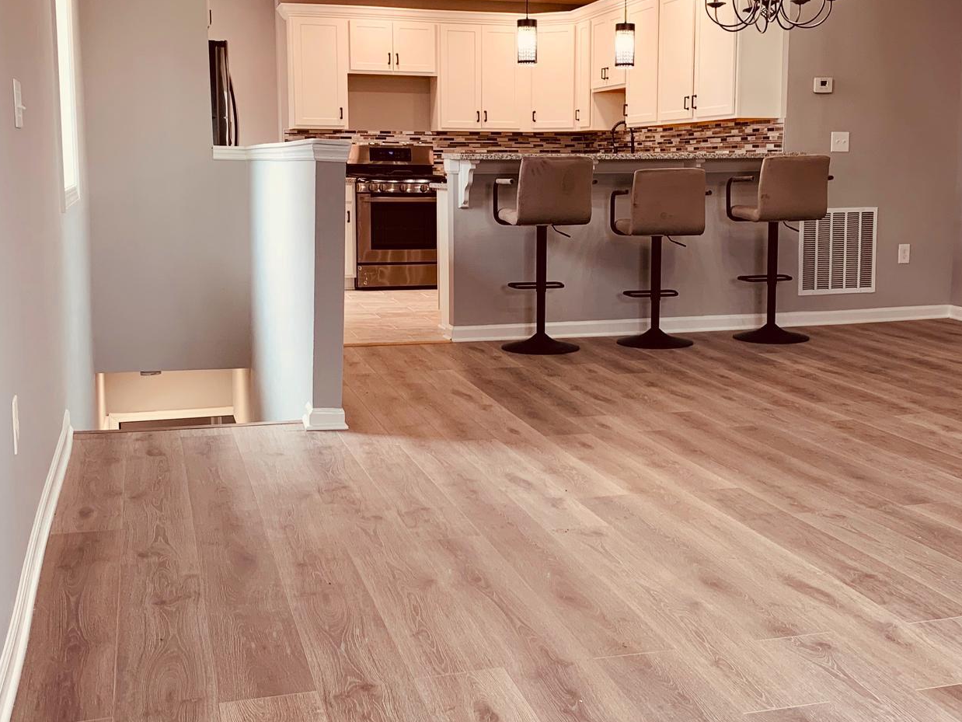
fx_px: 1195
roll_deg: -1.8
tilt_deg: -6.0
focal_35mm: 43
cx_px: 518
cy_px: 318
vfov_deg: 33.6
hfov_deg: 43.8
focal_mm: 4.25
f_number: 1.8
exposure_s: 1/60
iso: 50
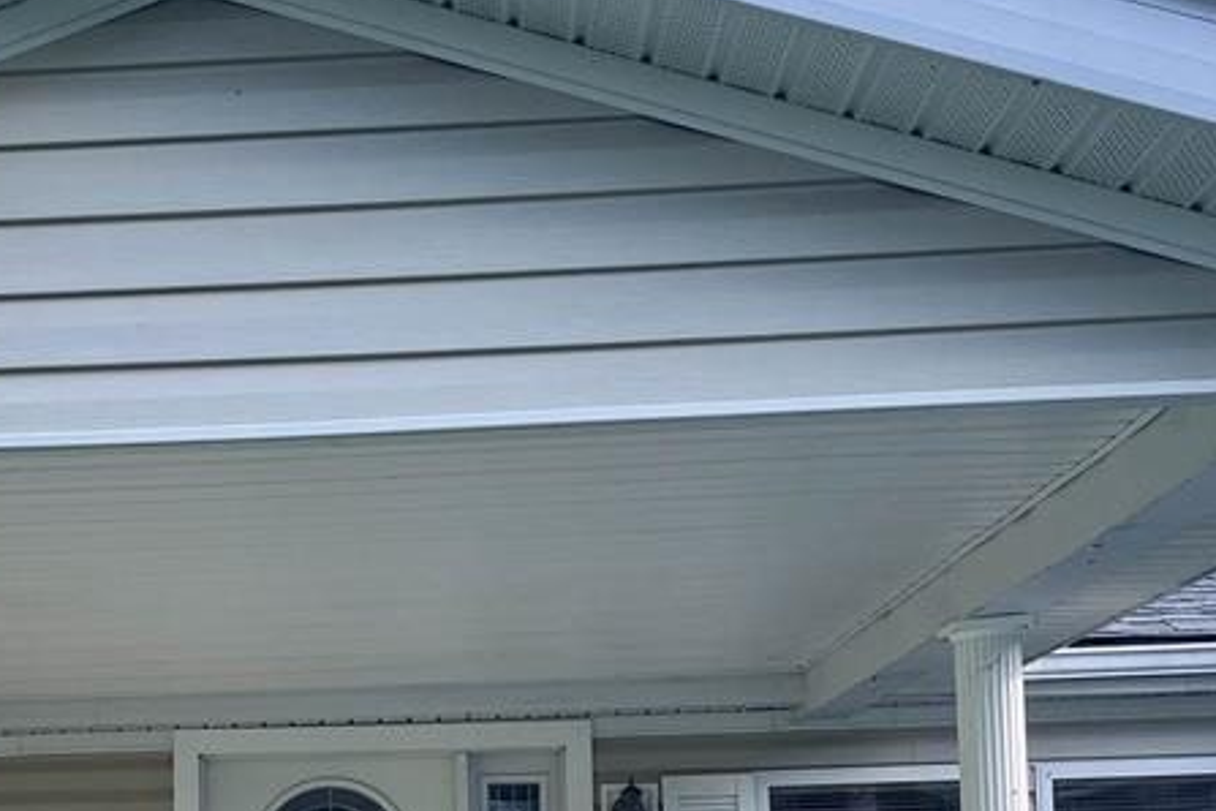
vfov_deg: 21.1
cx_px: 267
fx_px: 2094
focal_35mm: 62
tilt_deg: +3.9
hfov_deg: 31.6
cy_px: 827
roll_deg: +2.4
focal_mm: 4.2
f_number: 1.6
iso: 32
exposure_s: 1/428
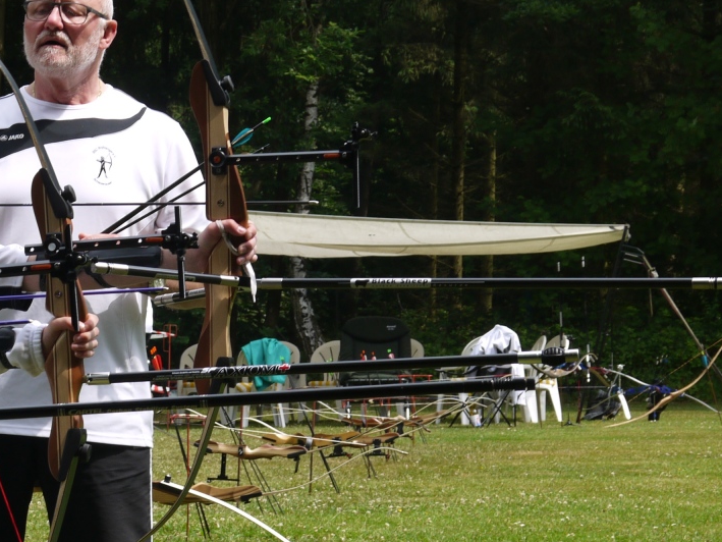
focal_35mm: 149
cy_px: 342
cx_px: -6
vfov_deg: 10.0
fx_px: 3108
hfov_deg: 13.1
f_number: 8
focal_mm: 33
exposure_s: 1/250
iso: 160
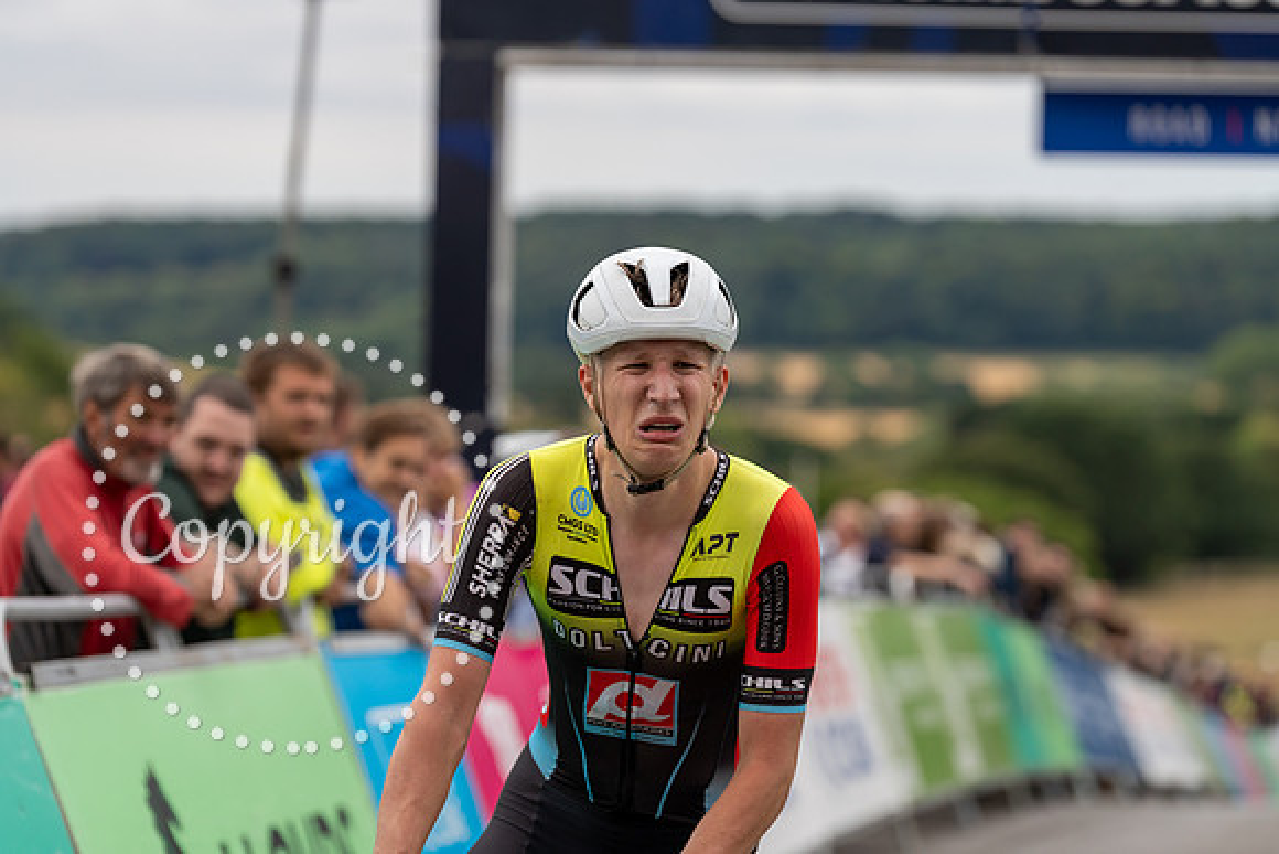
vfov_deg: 9.5
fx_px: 5117
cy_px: 427
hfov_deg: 14.2
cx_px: 640
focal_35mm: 144
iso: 500
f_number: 3.5
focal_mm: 144
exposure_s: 1/1000
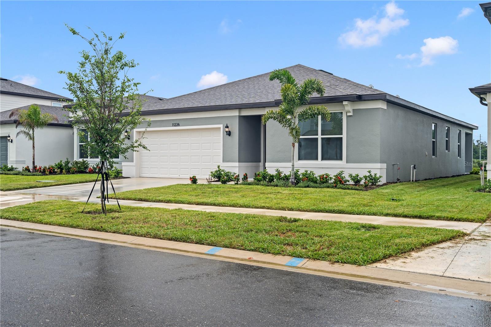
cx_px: 246
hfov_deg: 54.4
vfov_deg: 37.8
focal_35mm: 35
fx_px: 477
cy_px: 164
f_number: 11
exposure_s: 1/25
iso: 100
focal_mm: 35
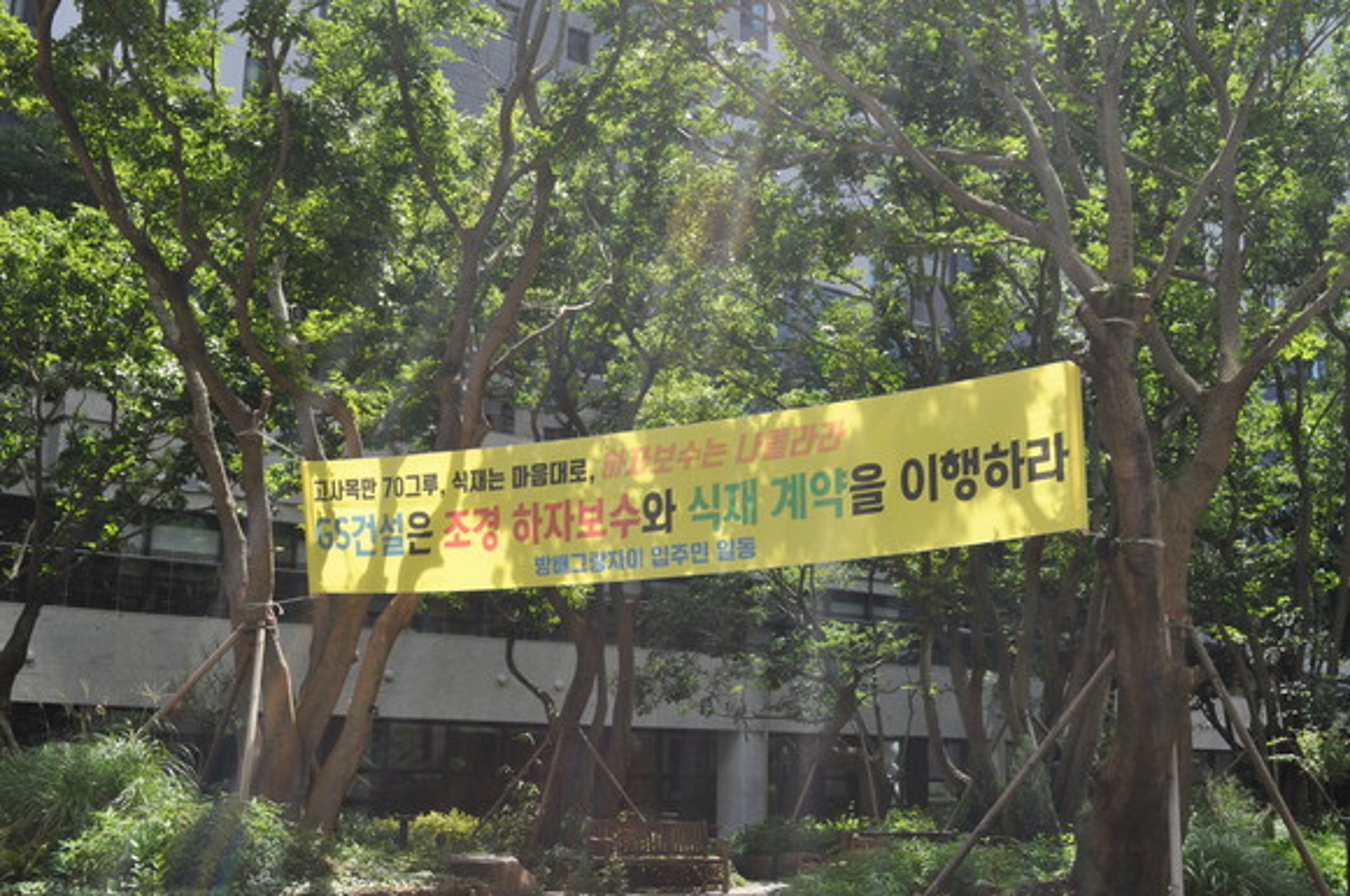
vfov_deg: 34.1
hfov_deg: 49.6
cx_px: 675
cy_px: 448
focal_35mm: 39
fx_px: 1460
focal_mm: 26
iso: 800
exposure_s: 1/200
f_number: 14
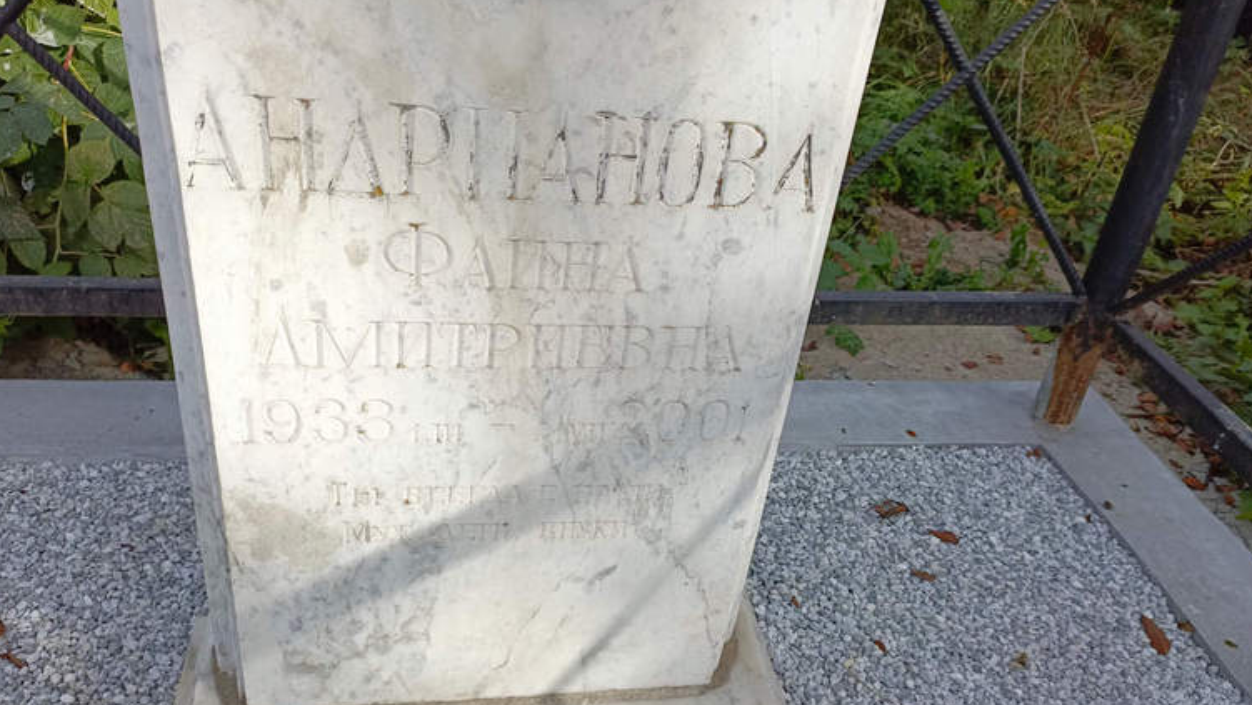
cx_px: 608
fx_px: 963
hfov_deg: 66.0
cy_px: 358
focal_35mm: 29
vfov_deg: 40.2
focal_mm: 4.76
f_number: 1.69
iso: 113
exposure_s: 1/809
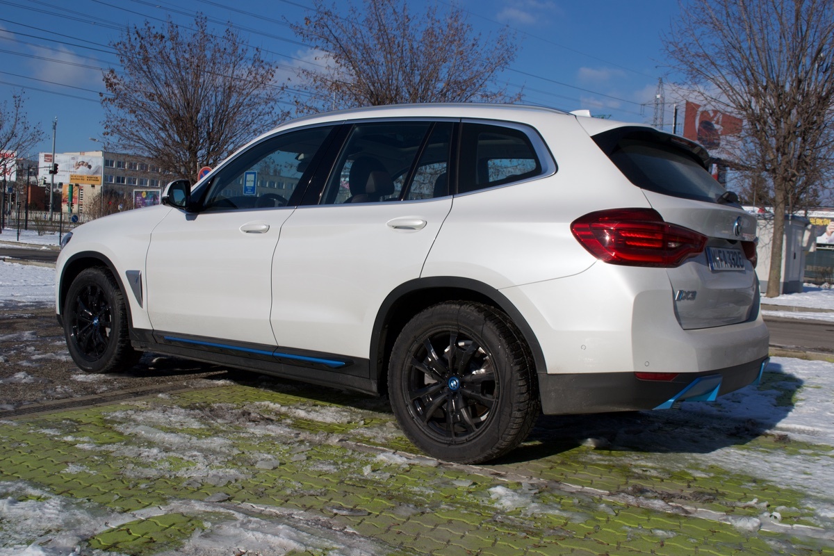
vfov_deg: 36.9
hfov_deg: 53.1
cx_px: 417
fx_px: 834
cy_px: 278
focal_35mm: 36
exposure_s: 1/400
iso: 100
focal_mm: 24
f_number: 10
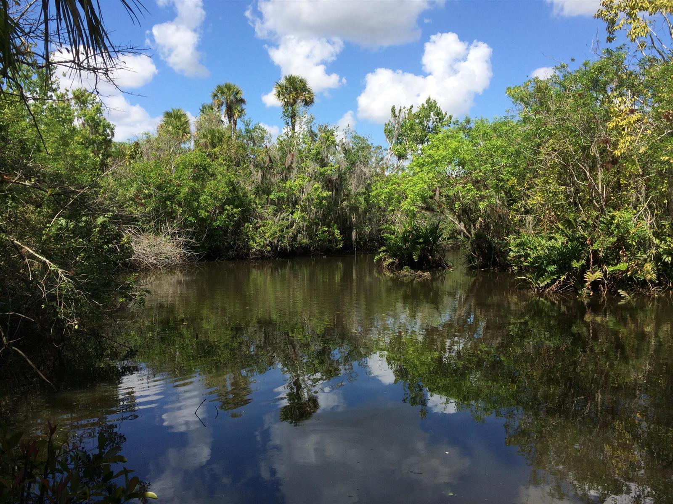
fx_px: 564
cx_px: 336
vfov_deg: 48.2
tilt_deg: -2.4
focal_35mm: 29
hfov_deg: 61.7
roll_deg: +1.7
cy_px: 252
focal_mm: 4.15
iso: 32
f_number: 2.2
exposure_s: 1/1709
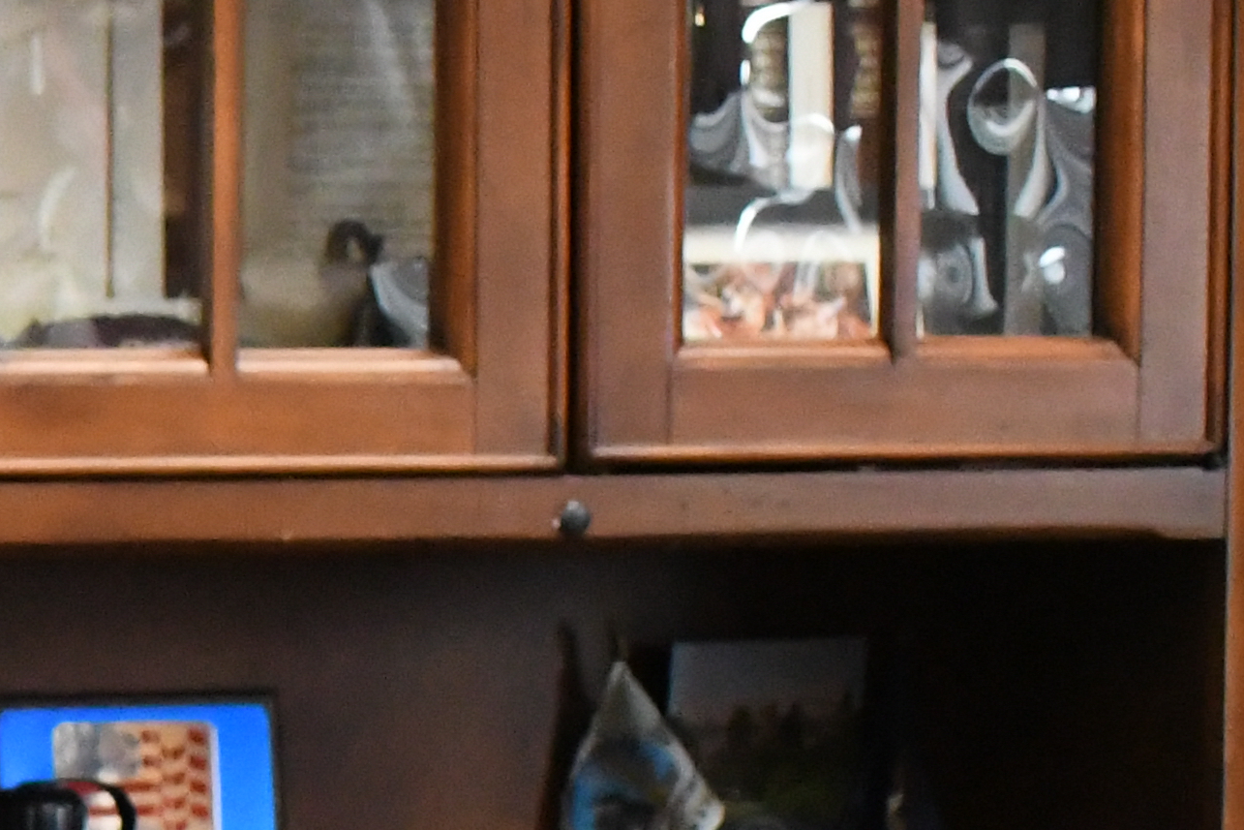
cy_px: 1045
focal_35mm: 143
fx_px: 4942
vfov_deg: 9.4
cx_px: -695
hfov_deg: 13.4
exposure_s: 1/640
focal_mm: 22
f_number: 3.8
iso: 8000
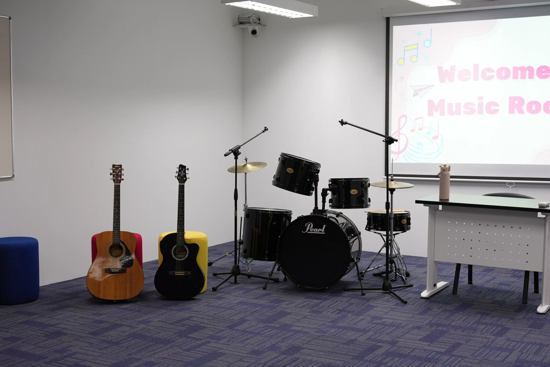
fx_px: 764
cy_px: 184
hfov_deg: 39.6
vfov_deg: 27.0
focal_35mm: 50
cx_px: 275
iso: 1250
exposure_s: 1/160
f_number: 3.5
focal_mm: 50
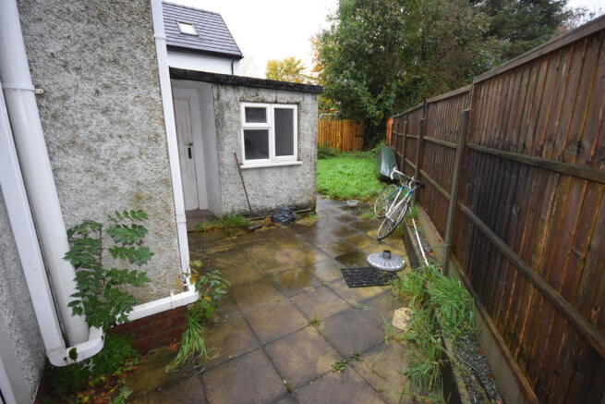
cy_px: 202
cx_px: 302
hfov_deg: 95.0
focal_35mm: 16
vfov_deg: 72.1
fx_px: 277
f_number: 4.5
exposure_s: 1/80
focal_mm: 11
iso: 800
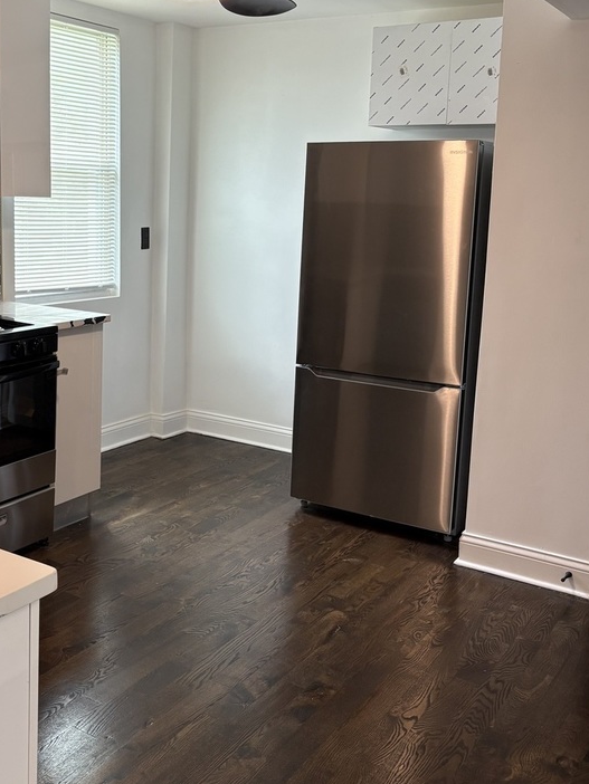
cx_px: 162
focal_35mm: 40
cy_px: 328
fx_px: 907
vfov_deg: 46.6
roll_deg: -1.8
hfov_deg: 35.3
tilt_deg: -8.3
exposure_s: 1/120
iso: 160
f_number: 1.6
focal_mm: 5.96
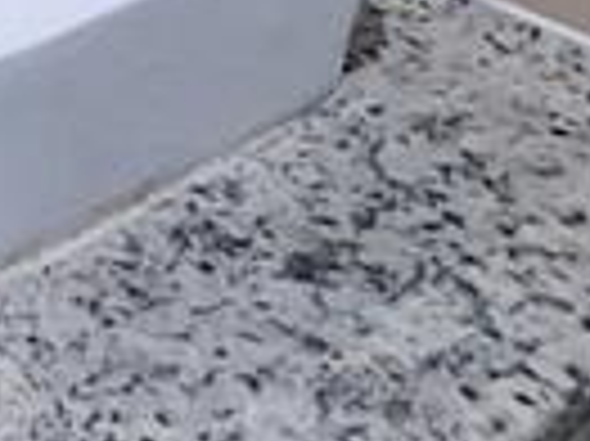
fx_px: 1737
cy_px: -490
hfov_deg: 15.3
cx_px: -608
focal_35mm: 102
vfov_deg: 12.4
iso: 500
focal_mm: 1.74
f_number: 2.2
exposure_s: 1/20
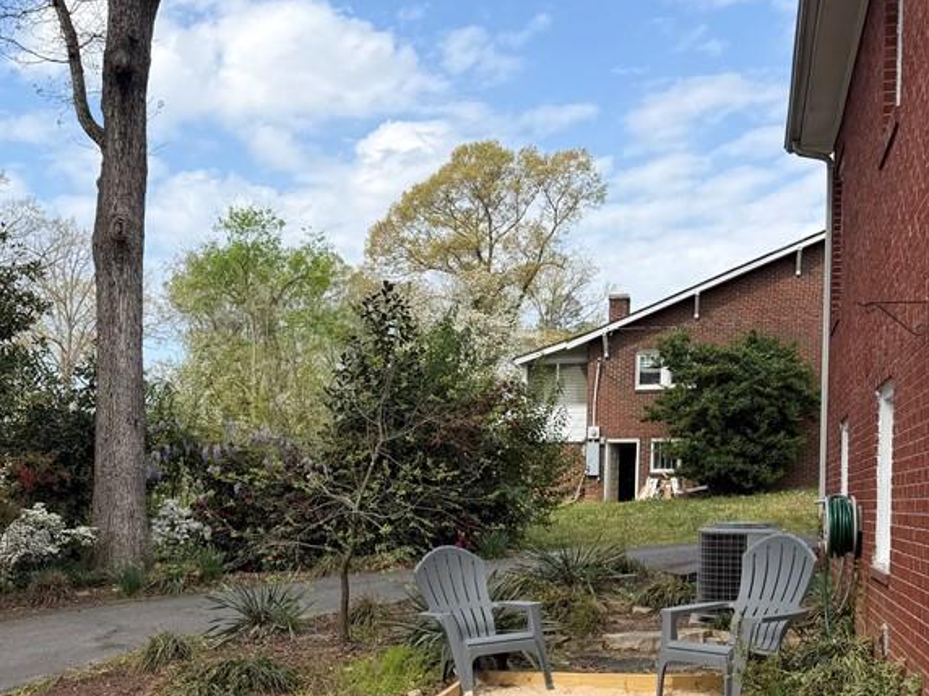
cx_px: 338
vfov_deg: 33.1
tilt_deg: -1.2
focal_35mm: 43
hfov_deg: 43.4
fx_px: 1154
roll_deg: -1.0
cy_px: 505
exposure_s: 1/2370
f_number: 1.78
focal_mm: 6.76
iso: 80
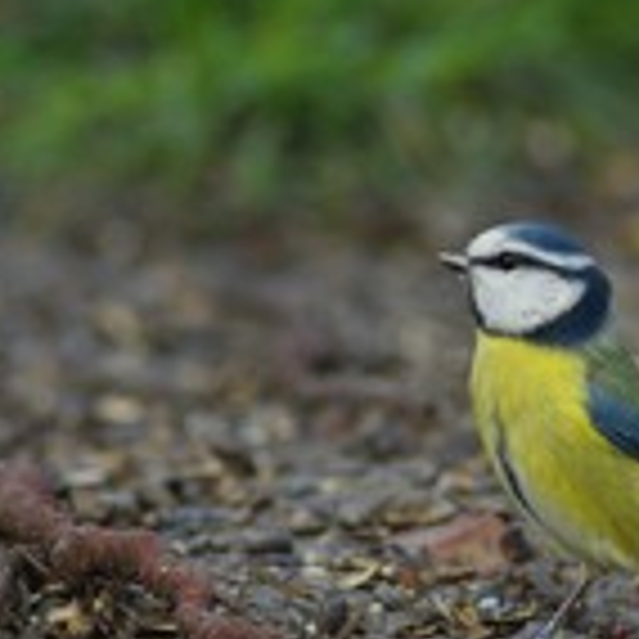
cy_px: 423
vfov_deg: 1.6
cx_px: 603
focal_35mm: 1104
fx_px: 23057
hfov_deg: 1.6
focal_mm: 300
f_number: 4
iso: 400
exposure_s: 1/500
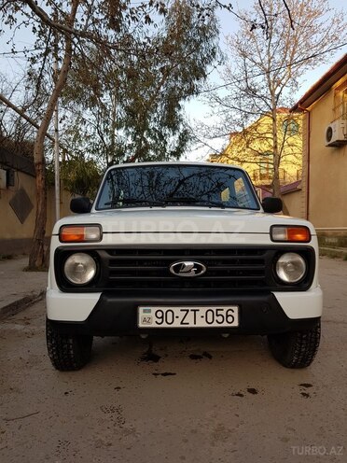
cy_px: 232
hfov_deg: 53.1
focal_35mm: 26
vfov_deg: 67.3
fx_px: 348
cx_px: 174
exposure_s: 1/235
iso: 40
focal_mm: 4.2
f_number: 1.7
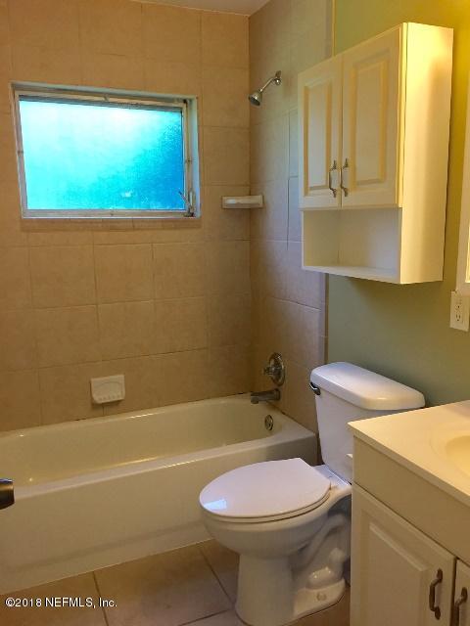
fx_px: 525
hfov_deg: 48.2
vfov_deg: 61.7
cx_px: 235
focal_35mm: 29
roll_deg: +0.3
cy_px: 313
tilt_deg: -9.0
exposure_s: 1/30
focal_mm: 4.15
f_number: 2.2
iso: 40
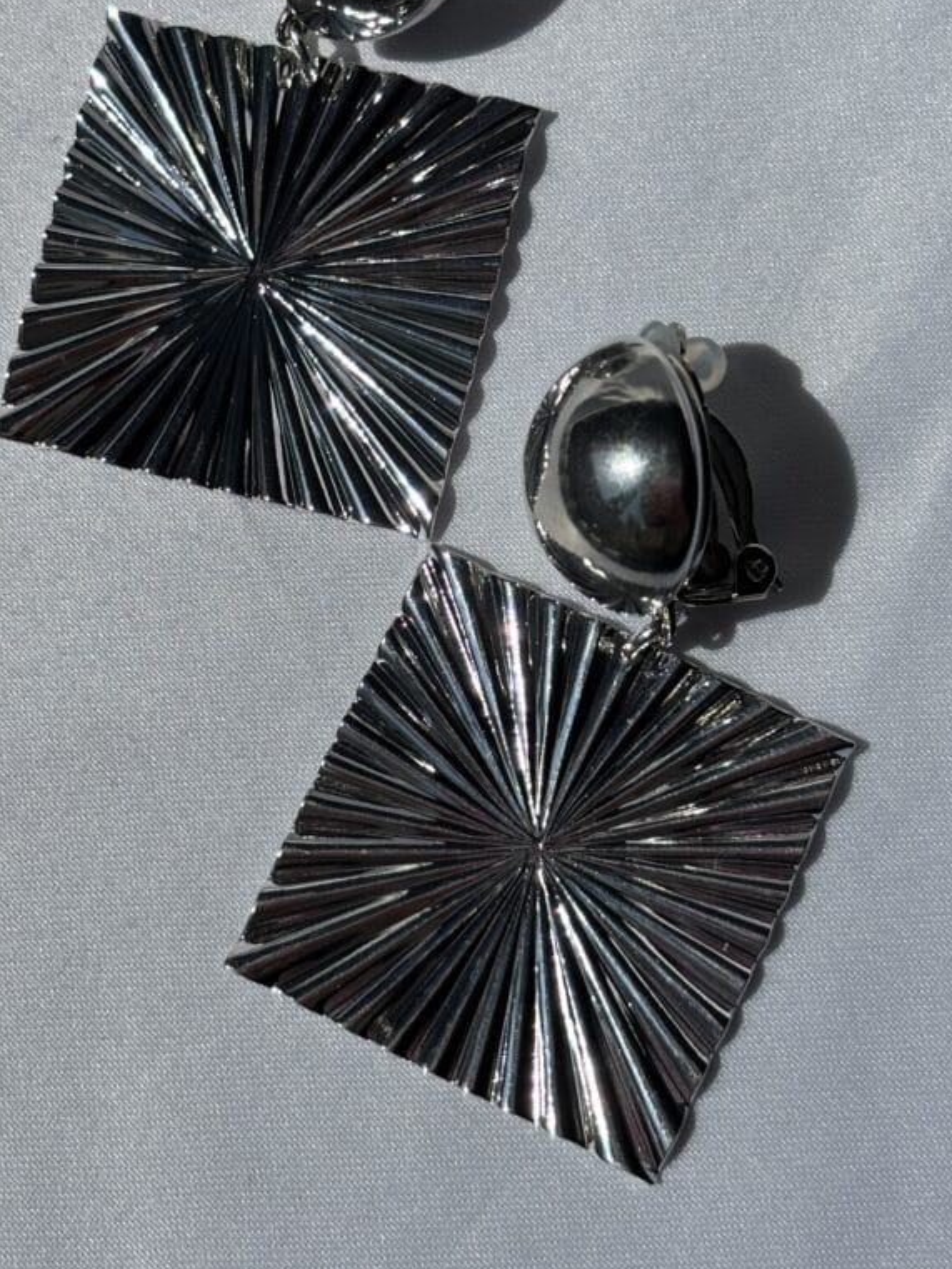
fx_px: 2566
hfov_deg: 21.0
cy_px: 489
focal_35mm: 70
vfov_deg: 27.7
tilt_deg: -79.3
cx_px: 479
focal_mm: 5.96
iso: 32
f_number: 1.6
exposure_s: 1/7692
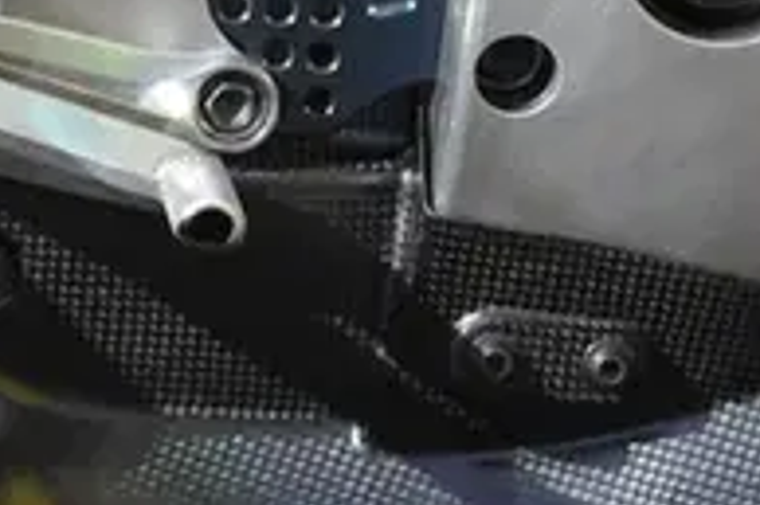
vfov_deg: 4.4
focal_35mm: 309
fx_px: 6518
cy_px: -476
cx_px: -787
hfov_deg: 6.5
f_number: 2
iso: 200
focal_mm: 50
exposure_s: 1/4000
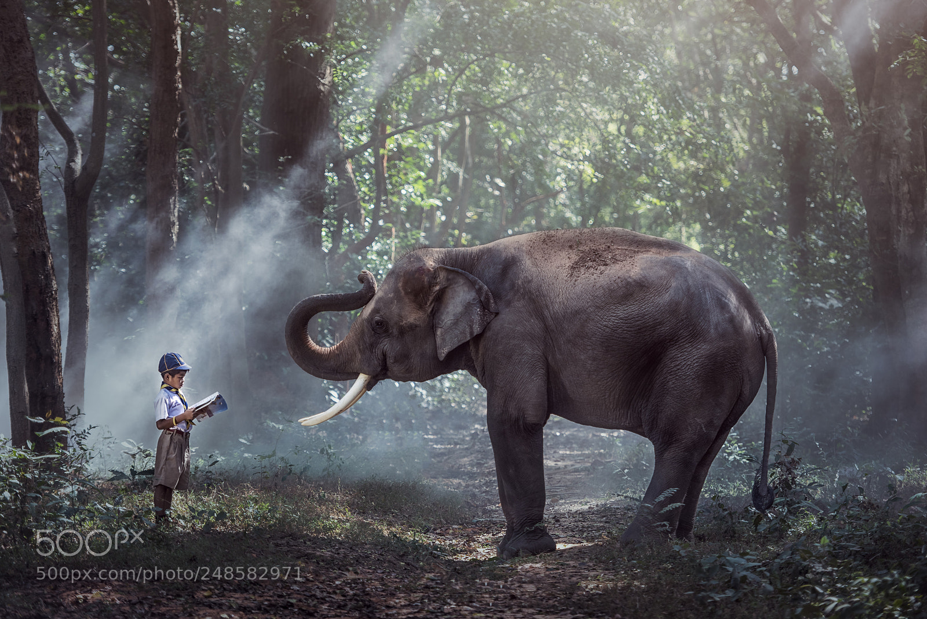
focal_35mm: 135
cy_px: 310
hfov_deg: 15.2
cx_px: 464
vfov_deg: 10.2
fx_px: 3477
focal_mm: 135
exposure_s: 1/250
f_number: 2.8
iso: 220
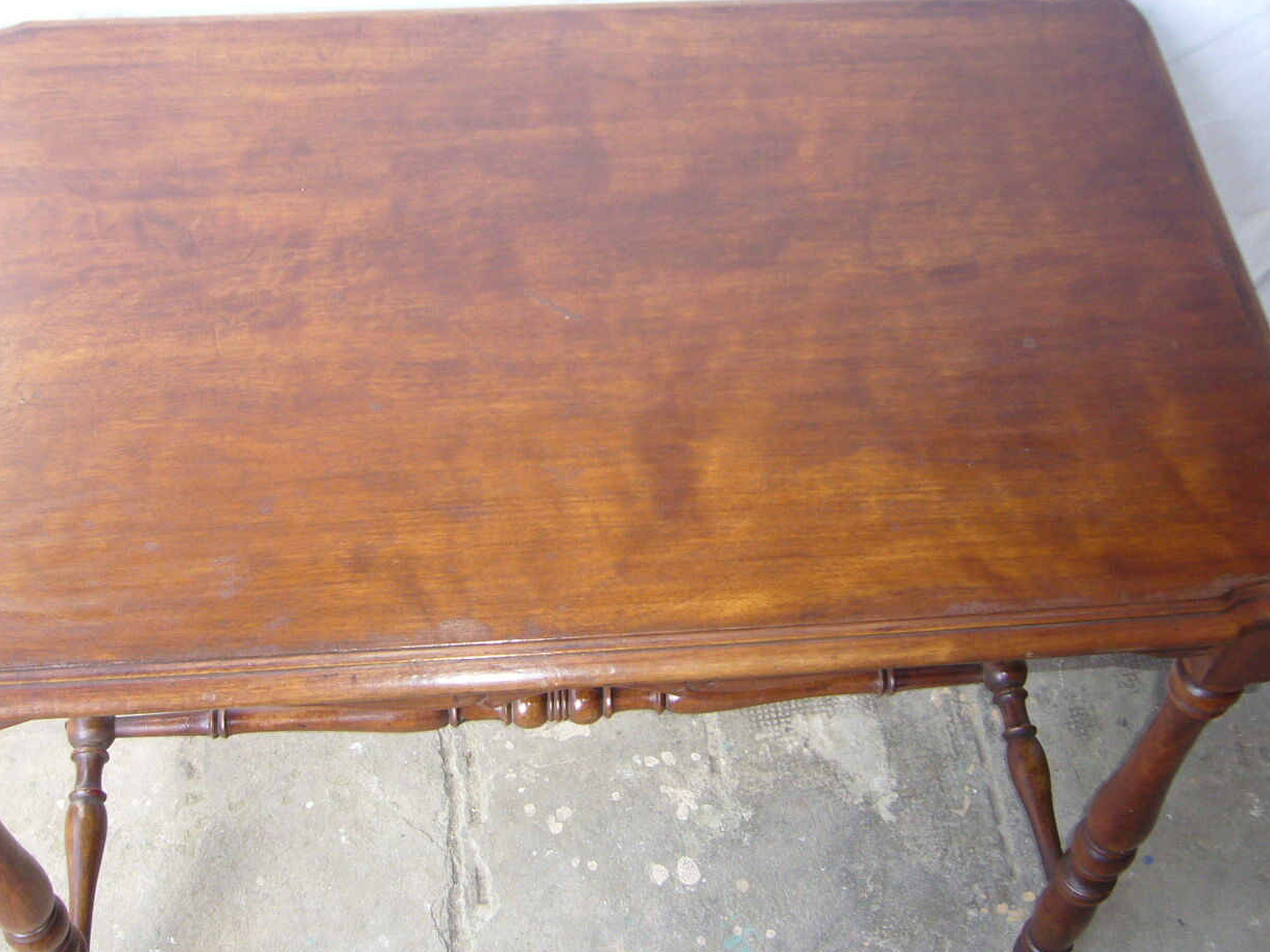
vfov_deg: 31.5
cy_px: 422
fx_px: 1688
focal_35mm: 46
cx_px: 574
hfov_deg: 41.2
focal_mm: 5.8
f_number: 2.8
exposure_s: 1/60
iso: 80
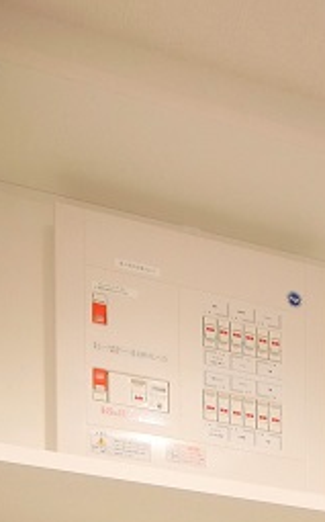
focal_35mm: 57
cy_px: 966
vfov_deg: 21.3
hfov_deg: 22.0
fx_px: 809
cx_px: 314
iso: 640
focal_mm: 7
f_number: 4
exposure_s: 1/20
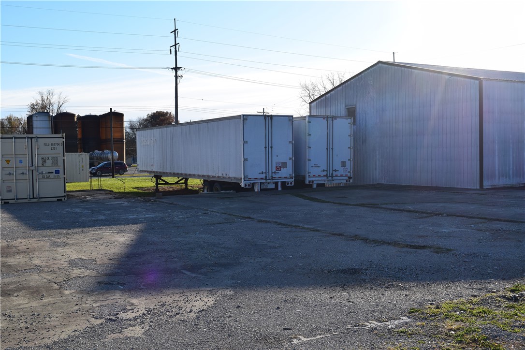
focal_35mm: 40
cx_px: 262
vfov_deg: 33.0
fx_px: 591
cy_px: 175
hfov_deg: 47.9
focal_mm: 27
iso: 320
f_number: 11
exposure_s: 1/500
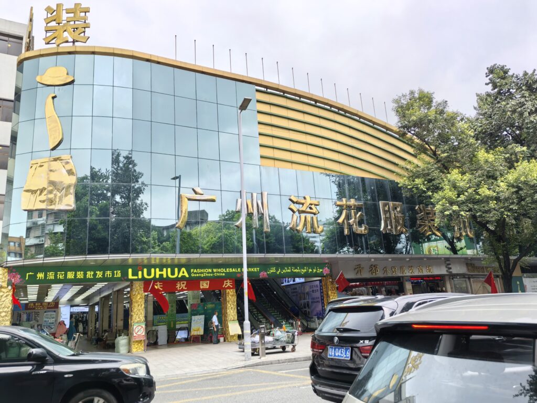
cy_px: 202
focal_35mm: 27
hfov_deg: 65.3
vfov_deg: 51.4
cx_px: 268
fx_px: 419
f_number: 1.9
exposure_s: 1/962
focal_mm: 5.52
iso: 100
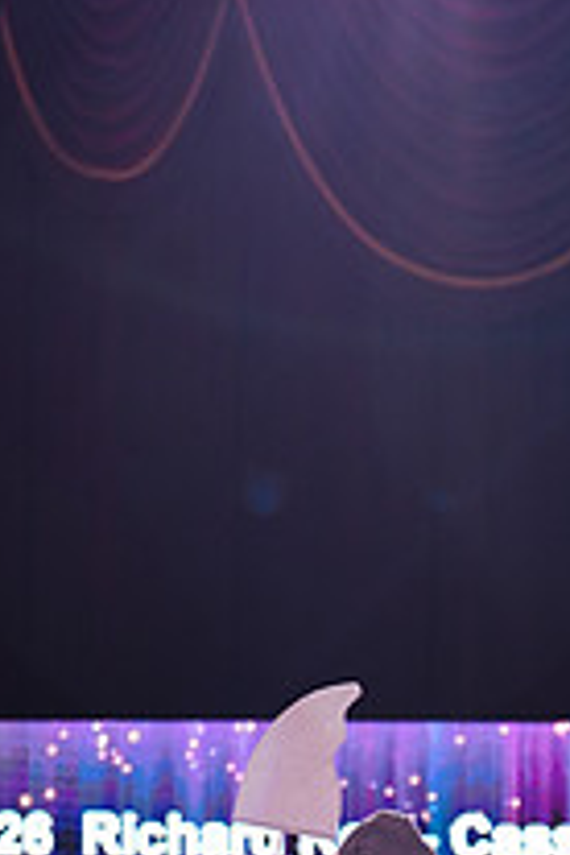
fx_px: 4797
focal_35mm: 202
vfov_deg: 10.0
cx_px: 221
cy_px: 1082
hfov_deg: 6.8
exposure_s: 1/250
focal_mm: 72
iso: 1000
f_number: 2.8
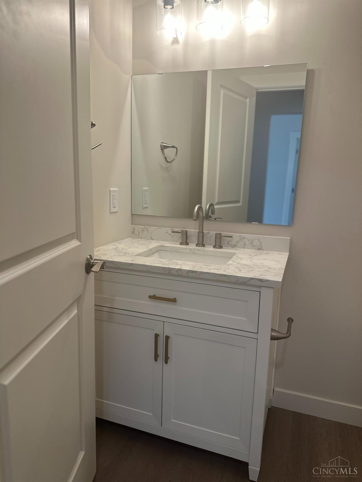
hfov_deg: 56.8
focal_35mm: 24
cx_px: 181
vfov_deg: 71.6
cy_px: 241
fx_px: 335
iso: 80
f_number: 1.78
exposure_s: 1/120
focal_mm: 6.86
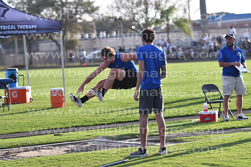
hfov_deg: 11.2
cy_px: 84
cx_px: 126
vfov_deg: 7.5
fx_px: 1276
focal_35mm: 183
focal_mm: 122
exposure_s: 1/8000
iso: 1250
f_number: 4
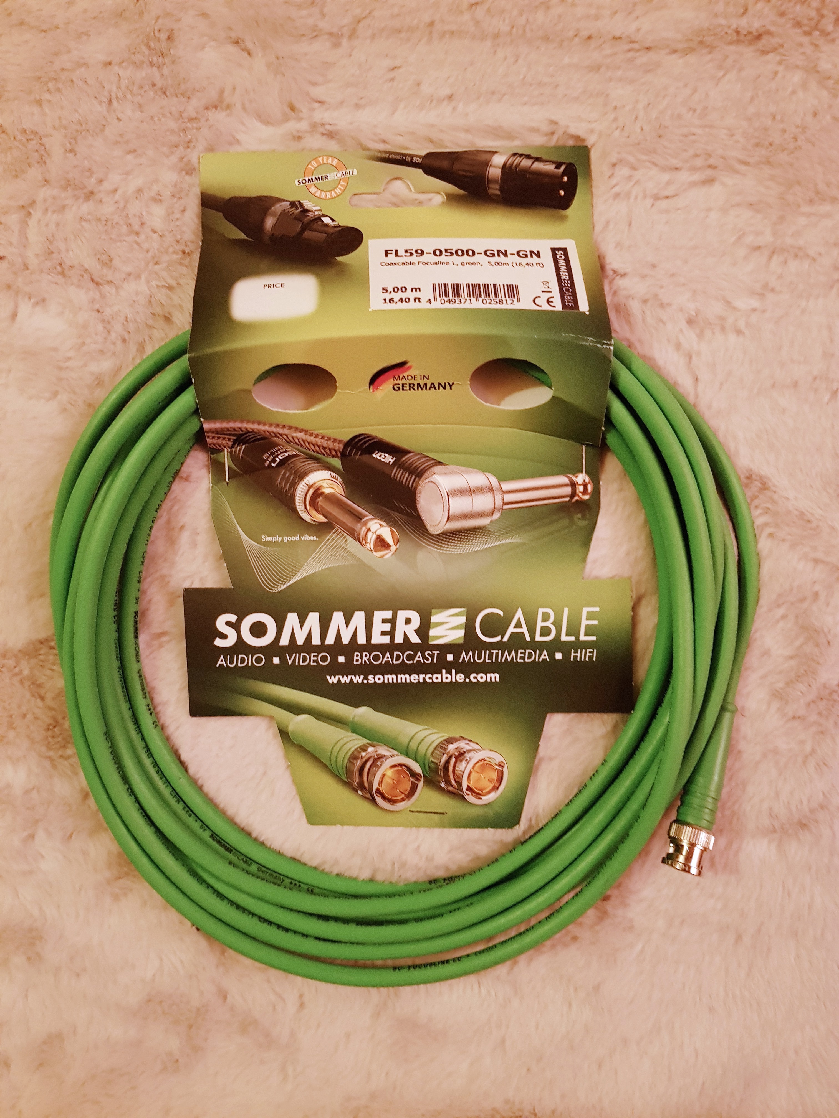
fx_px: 840
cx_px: 420
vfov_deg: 67.3
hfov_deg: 53.1
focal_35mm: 26
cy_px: 559
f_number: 1.7
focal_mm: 4.2
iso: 250
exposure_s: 1/10
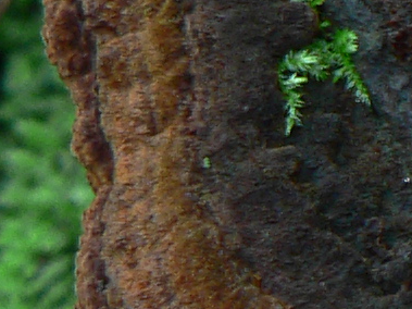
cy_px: 217
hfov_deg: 4.3
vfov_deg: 3.3
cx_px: 1133
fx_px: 5307
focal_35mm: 446
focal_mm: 11
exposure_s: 1/4
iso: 80
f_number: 3.2
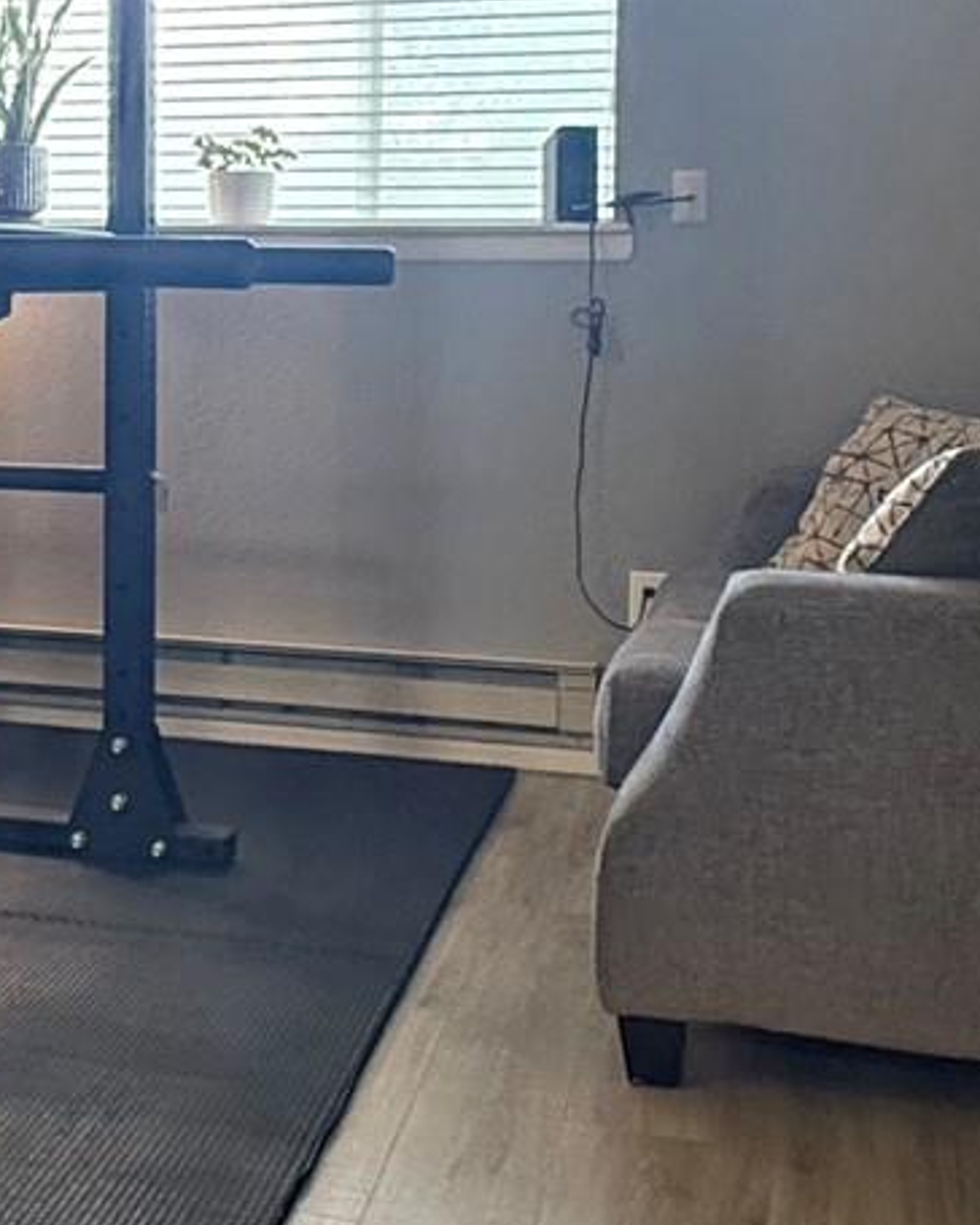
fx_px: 1740
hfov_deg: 30.3
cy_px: 316
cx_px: 137
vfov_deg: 37.9
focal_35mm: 48
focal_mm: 2.22
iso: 500
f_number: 2.2
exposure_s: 1/60
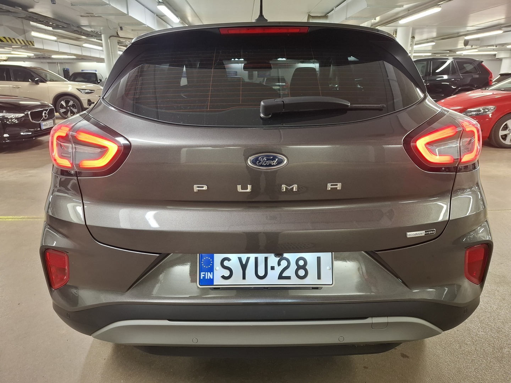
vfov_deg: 58.9
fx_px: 340
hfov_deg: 73.9
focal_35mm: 23
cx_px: 256
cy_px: 192
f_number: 1.8
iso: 320
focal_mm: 5.54
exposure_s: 1/50
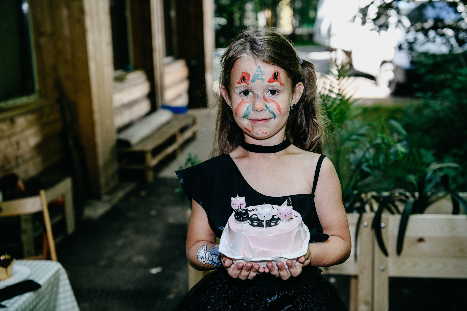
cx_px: 243
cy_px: 149
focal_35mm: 48
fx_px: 621
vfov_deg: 28.1
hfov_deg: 41.2
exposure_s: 1/160
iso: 320
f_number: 3.5
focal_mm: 46
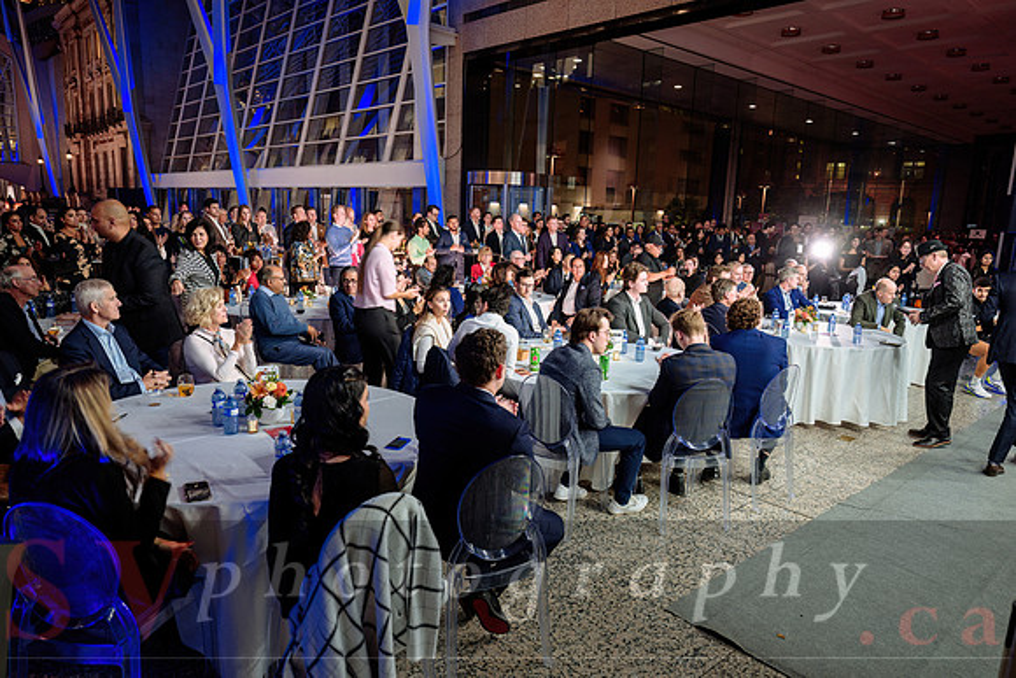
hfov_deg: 73.7
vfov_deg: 53.2
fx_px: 677
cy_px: 339
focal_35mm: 24
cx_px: 508
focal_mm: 24
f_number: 3.2
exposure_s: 1/40
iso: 500
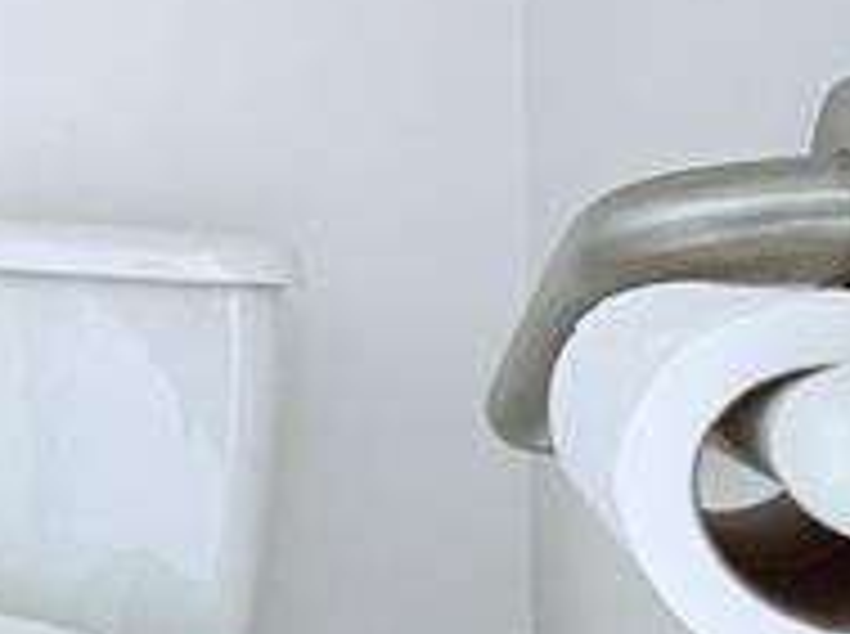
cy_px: 112
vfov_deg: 25.1
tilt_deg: +2.6
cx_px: -247
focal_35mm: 57
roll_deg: -0.7
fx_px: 1397
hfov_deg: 28.1
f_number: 2.2
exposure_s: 1/60
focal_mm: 2.22
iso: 800
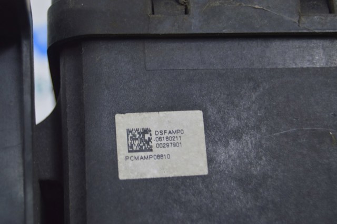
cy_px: 112
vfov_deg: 16.5
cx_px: 168
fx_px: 771
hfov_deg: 24.6
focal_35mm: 82
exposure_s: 1/20
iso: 400
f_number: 5.6
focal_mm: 55
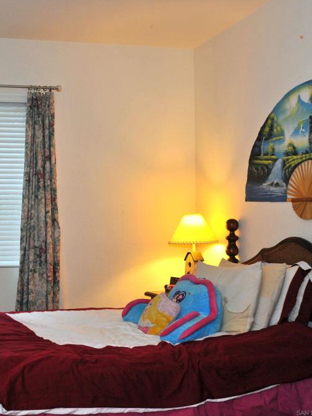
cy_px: 208
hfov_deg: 29.0
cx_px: 31
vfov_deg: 39.7
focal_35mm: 48
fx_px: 577
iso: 400
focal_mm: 22
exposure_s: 1/15
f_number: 7.1
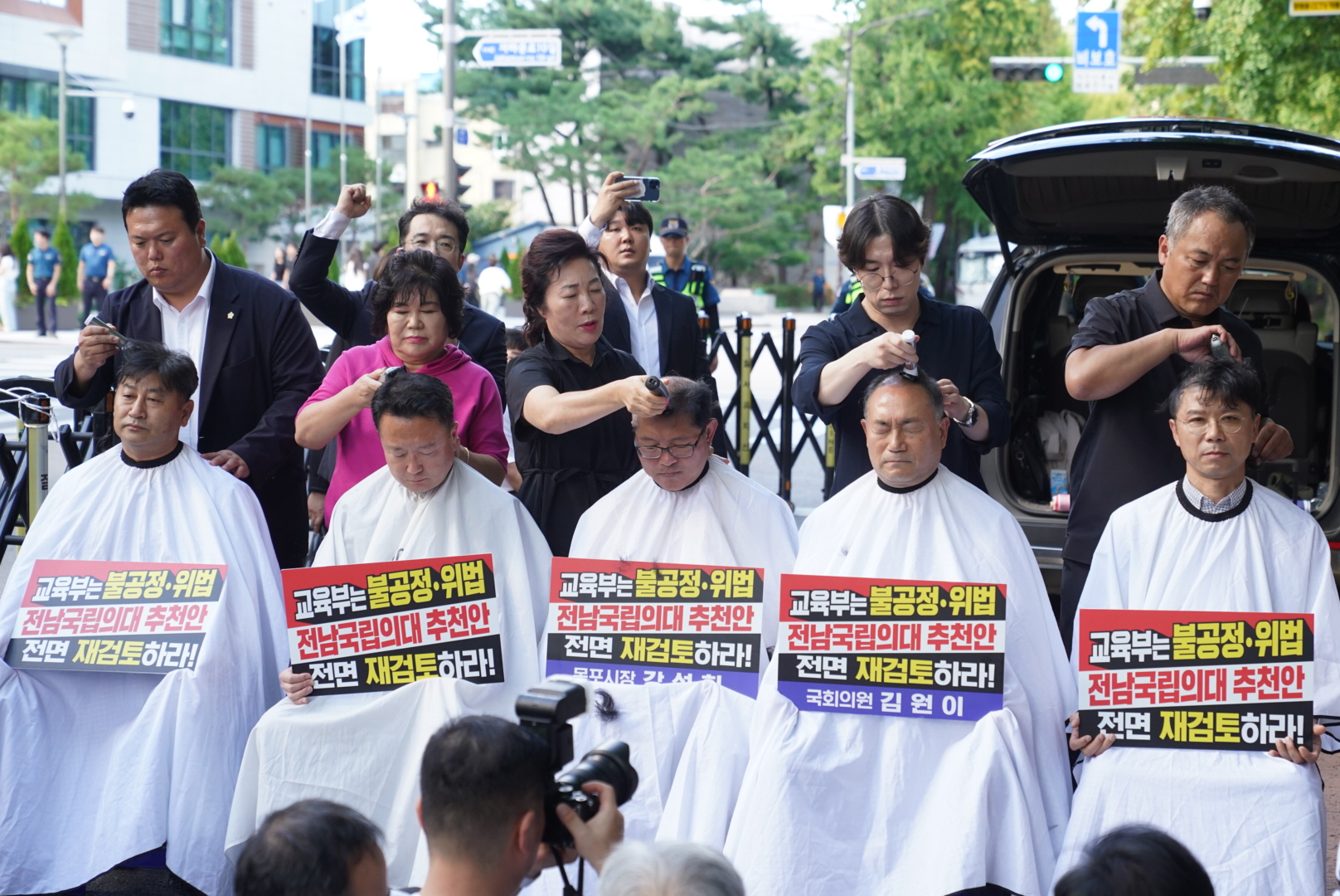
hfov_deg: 28.8
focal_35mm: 70
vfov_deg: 19.5
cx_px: 670
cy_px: 448
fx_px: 2607
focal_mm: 70
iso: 1250
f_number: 4
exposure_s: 1/500
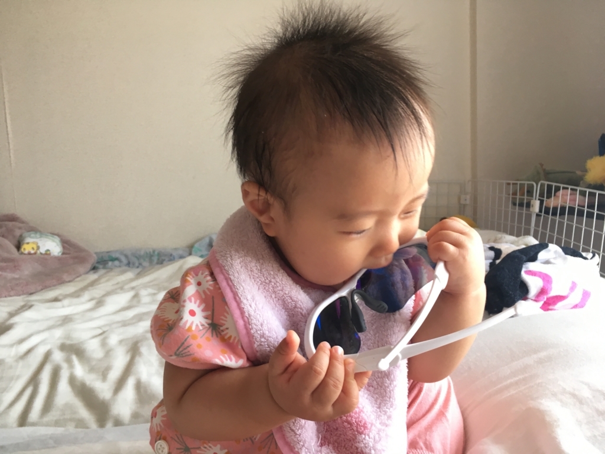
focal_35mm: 29
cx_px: 302
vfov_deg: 48.2
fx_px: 507
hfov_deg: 61.7
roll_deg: +2.8
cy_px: 227
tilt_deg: -5.6
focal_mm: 4.15
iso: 64
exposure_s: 1/30
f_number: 2.2
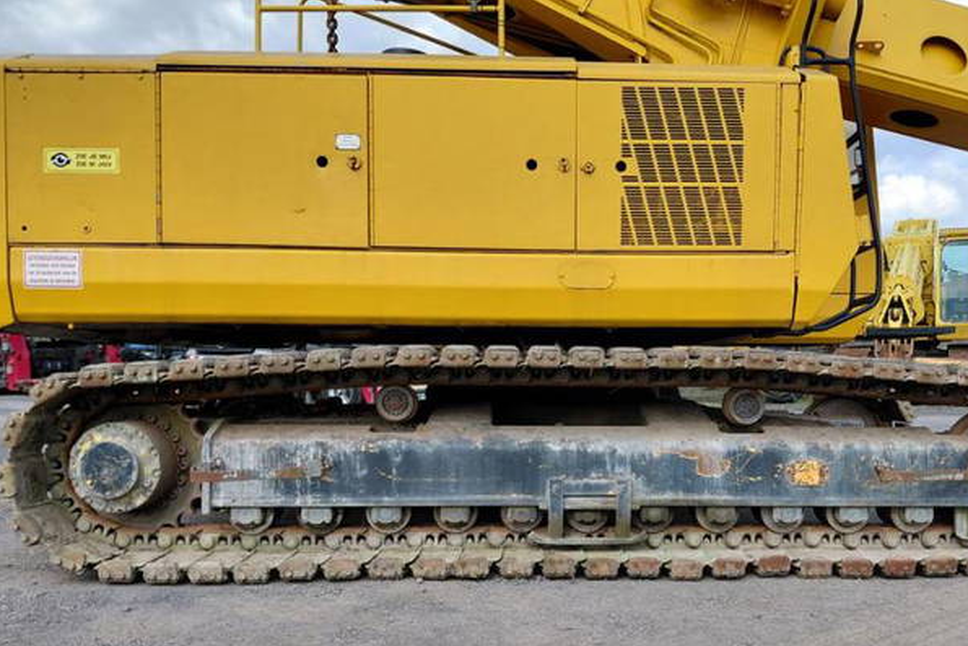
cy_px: 420
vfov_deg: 39.6
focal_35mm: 33
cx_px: 557
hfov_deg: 57.0
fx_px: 887
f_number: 1.8
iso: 50
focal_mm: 4.69
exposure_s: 1/1292
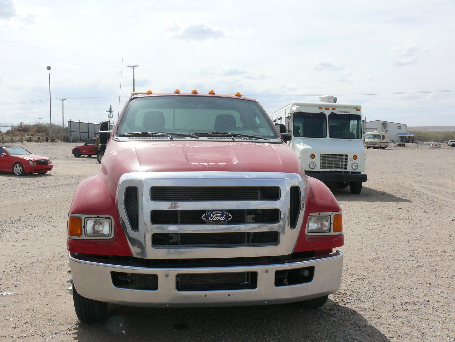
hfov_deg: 52.6
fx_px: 460
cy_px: 171
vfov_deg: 40.7
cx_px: 228
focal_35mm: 35
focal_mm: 7.4
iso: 100
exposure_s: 1/400
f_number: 8
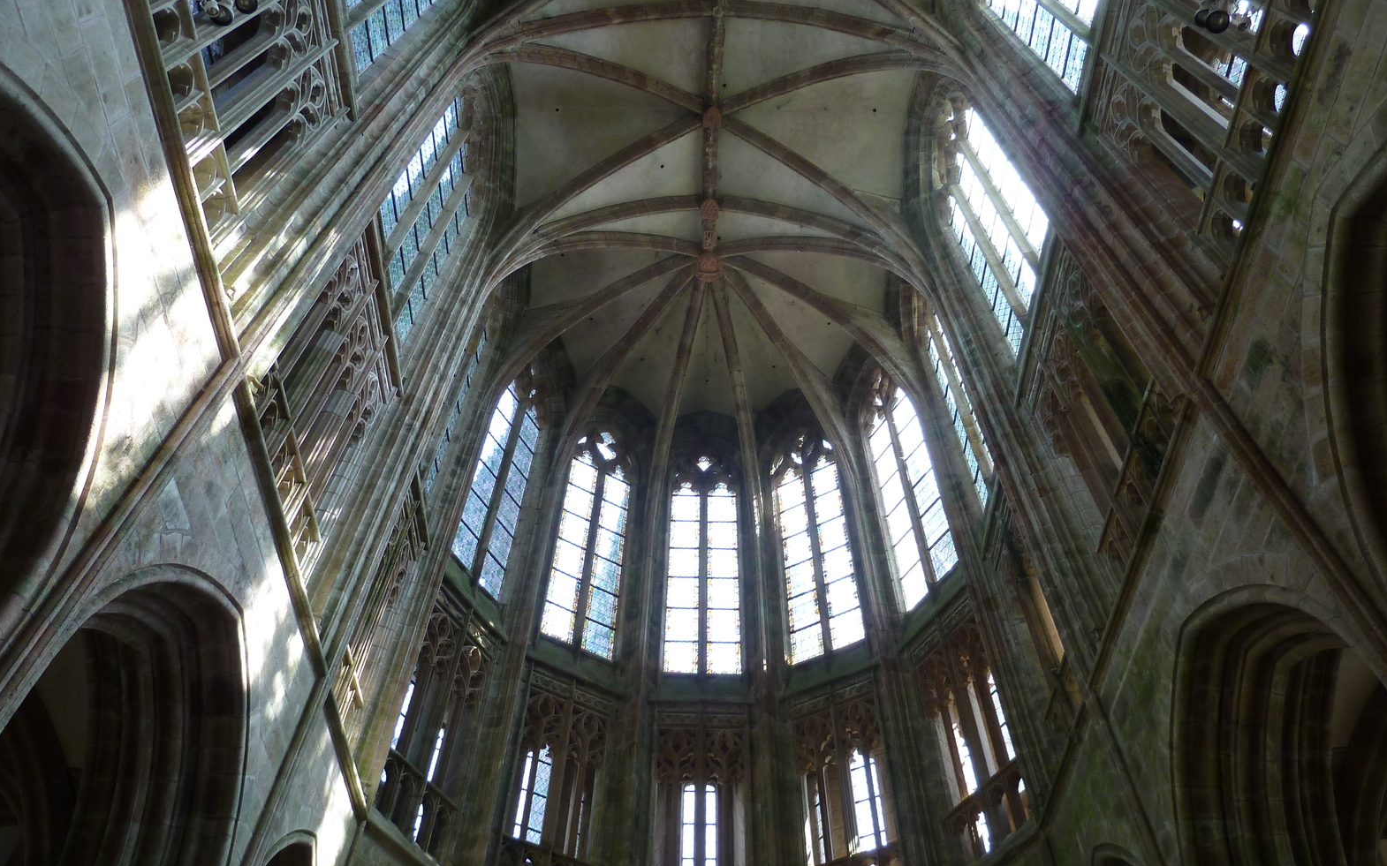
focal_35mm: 27
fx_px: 1021
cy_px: 508
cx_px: 704
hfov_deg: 68.4
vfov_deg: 45.8
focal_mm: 4.1
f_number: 3.3
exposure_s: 1/30
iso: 80
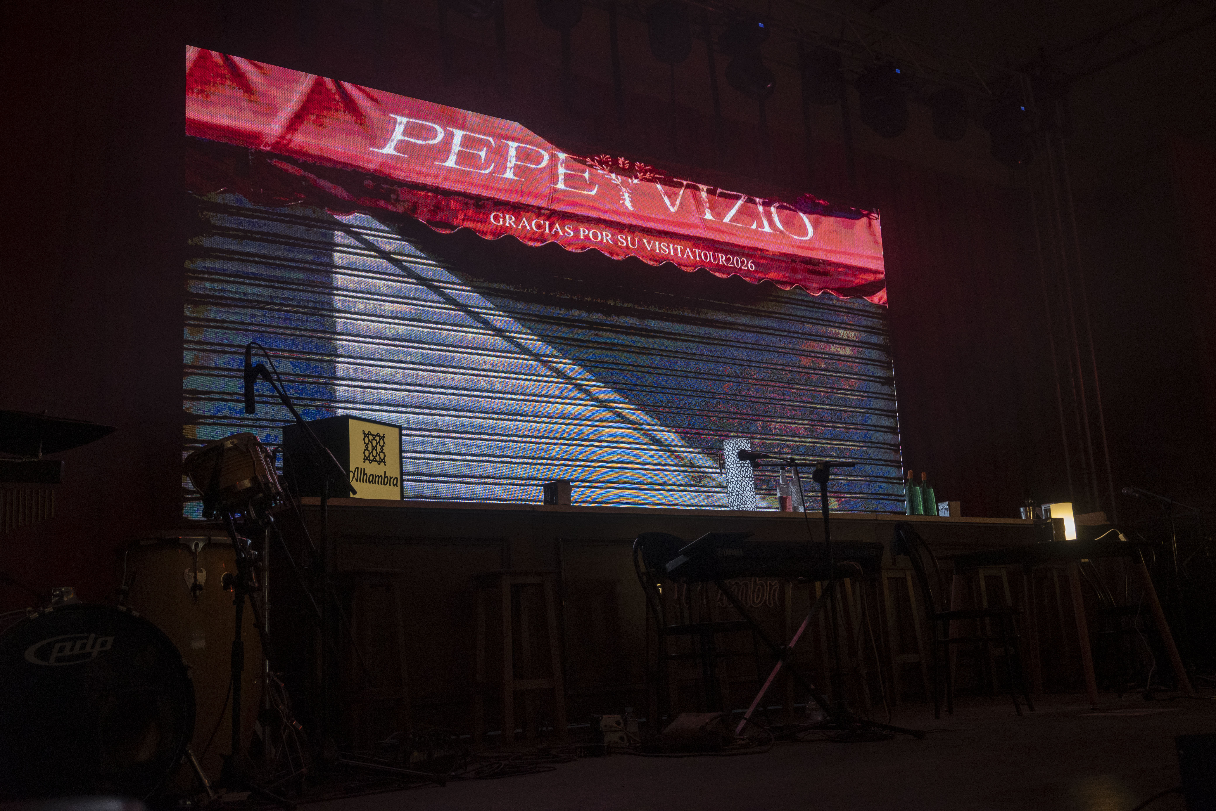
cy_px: 406
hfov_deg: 51.3
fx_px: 1267
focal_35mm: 38
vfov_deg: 35.5
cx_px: 608
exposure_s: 1/320
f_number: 4.2
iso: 1250
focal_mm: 25
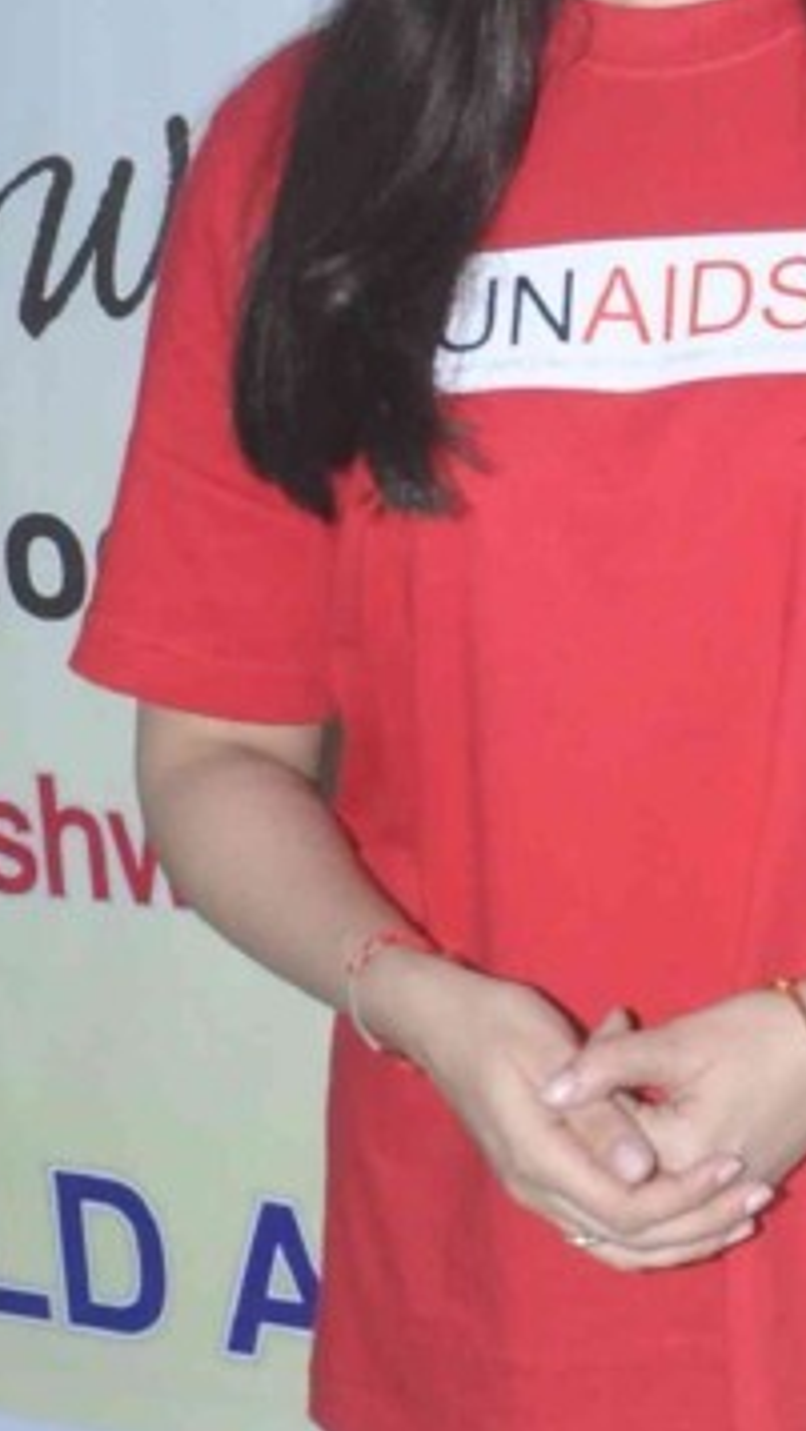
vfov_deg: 17.6
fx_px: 4518
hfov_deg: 10.2
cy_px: 1439
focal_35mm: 119
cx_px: 577
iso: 1000
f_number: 11
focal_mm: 18
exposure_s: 1/160
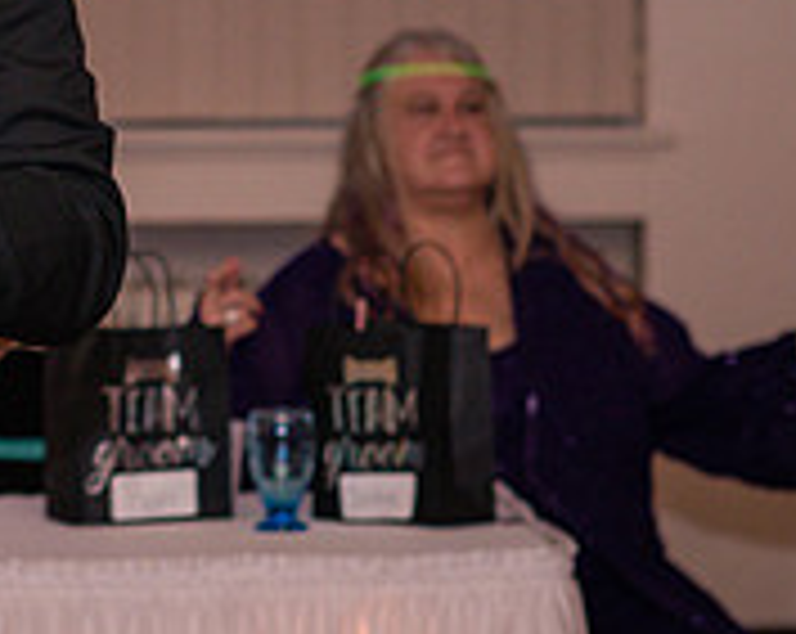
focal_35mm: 262
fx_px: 6162
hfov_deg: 7.3
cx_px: -292
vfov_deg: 5.9
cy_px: -97
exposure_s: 1/125
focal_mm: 85
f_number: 3.2
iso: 640
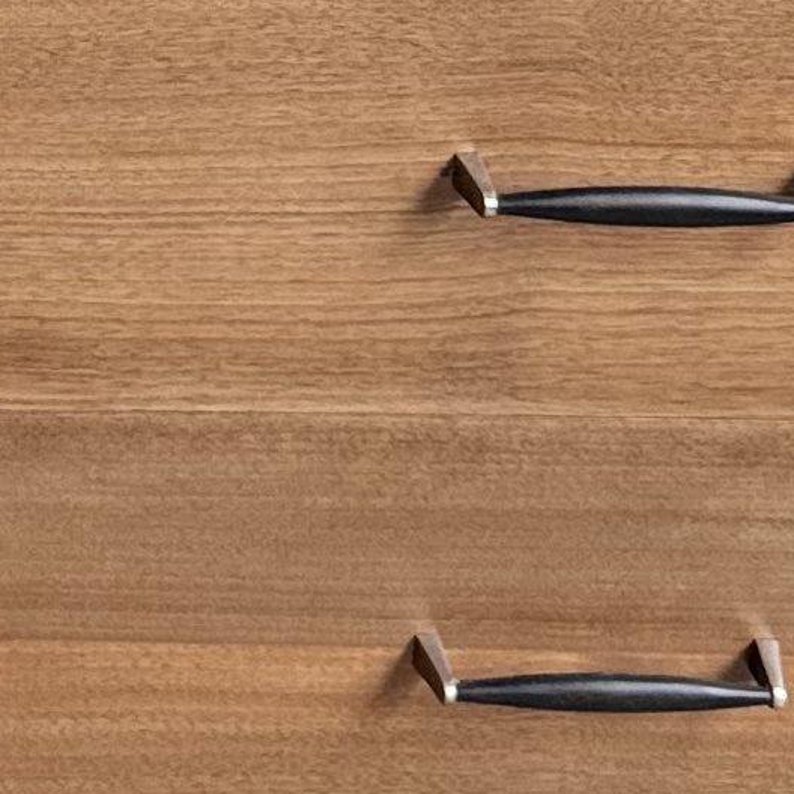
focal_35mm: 162
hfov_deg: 10.3
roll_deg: -0.1
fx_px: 4204
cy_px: -632
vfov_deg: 10.2
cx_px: -505
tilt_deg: -18.3
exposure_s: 1/121
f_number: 1.78
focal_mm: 6.76
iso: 80
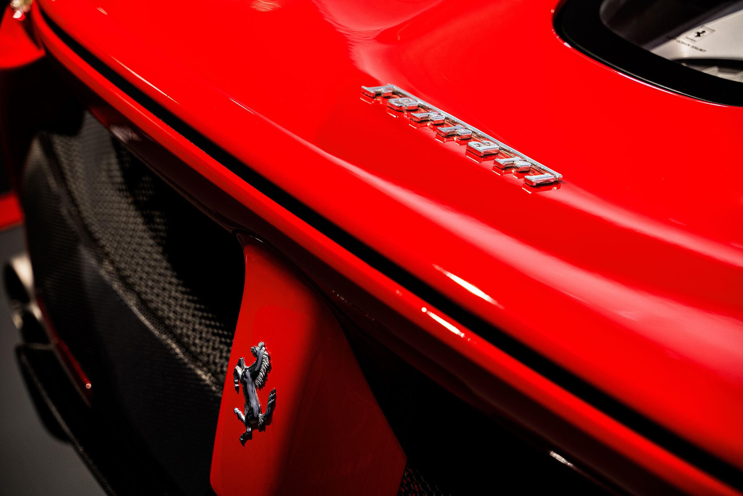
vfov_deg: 18.2
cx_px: 372
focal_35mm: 75
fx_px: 1548
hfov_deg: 27.0
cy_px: 248
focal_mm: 75
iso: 1250
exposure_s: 1/60
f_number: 5
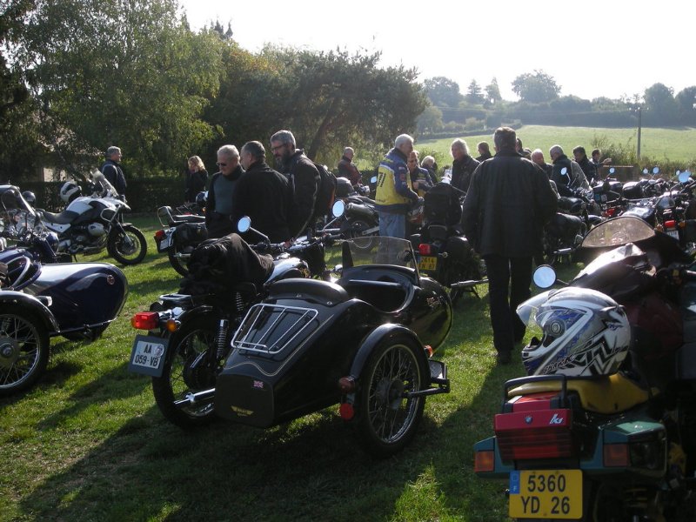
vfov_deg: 40.7
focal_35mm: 35
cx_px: 348
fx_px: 704
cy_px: 261
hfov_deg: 52.6
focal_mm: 5.7
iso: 50
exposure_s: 1/435
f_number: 2.8
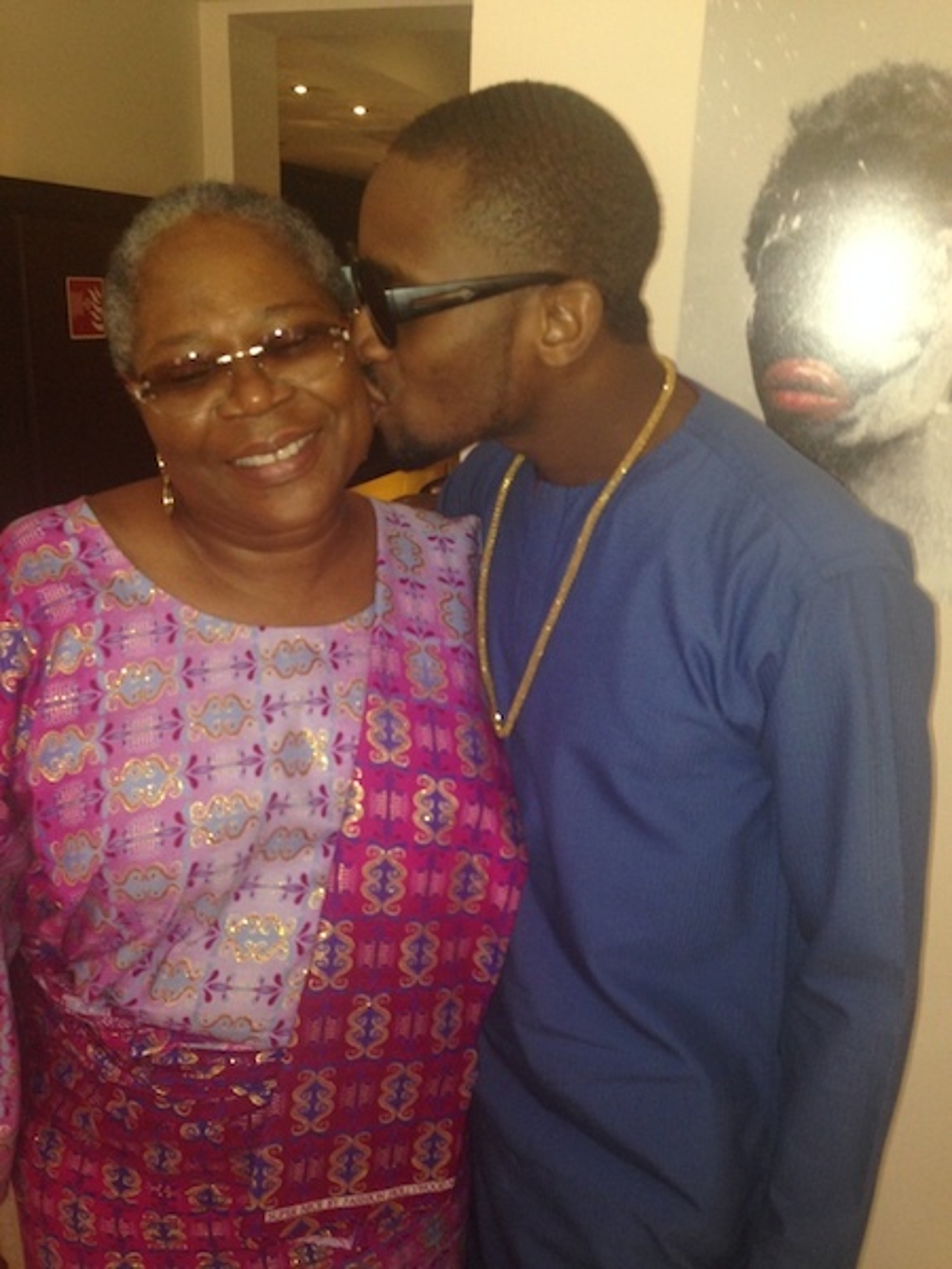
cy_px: 634
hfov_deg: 42.9
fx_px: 1210
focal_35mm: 33
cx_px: 476
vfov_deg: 55.4
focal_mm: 4.12
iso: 125
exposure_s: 1/16
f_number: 2.4
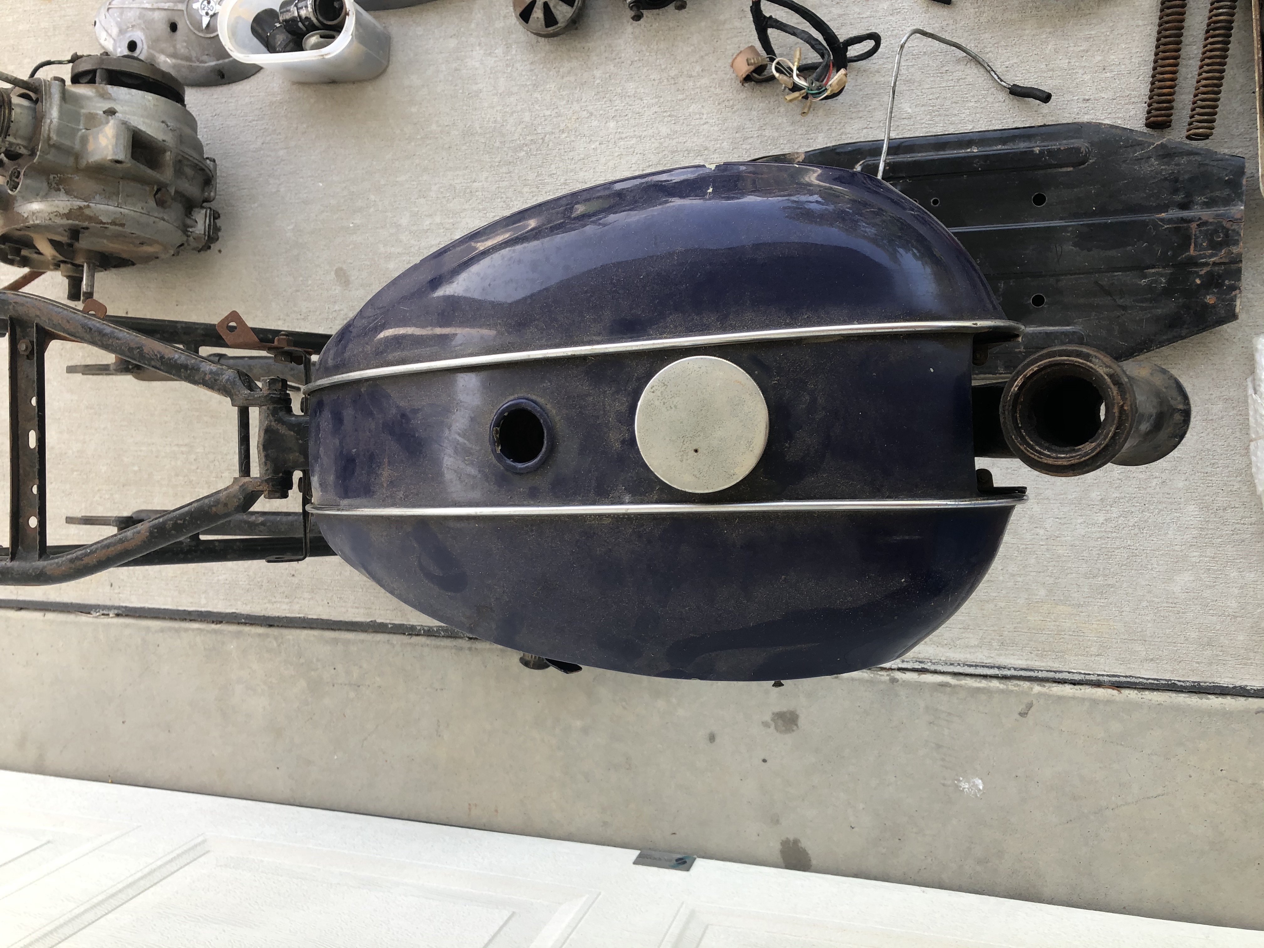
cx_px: 632
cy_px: 474
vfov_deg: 49.7
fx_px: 1022
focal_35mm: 28
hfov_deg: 63.4
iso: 32
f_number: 1.8
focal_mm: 3.99
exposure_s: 1/120
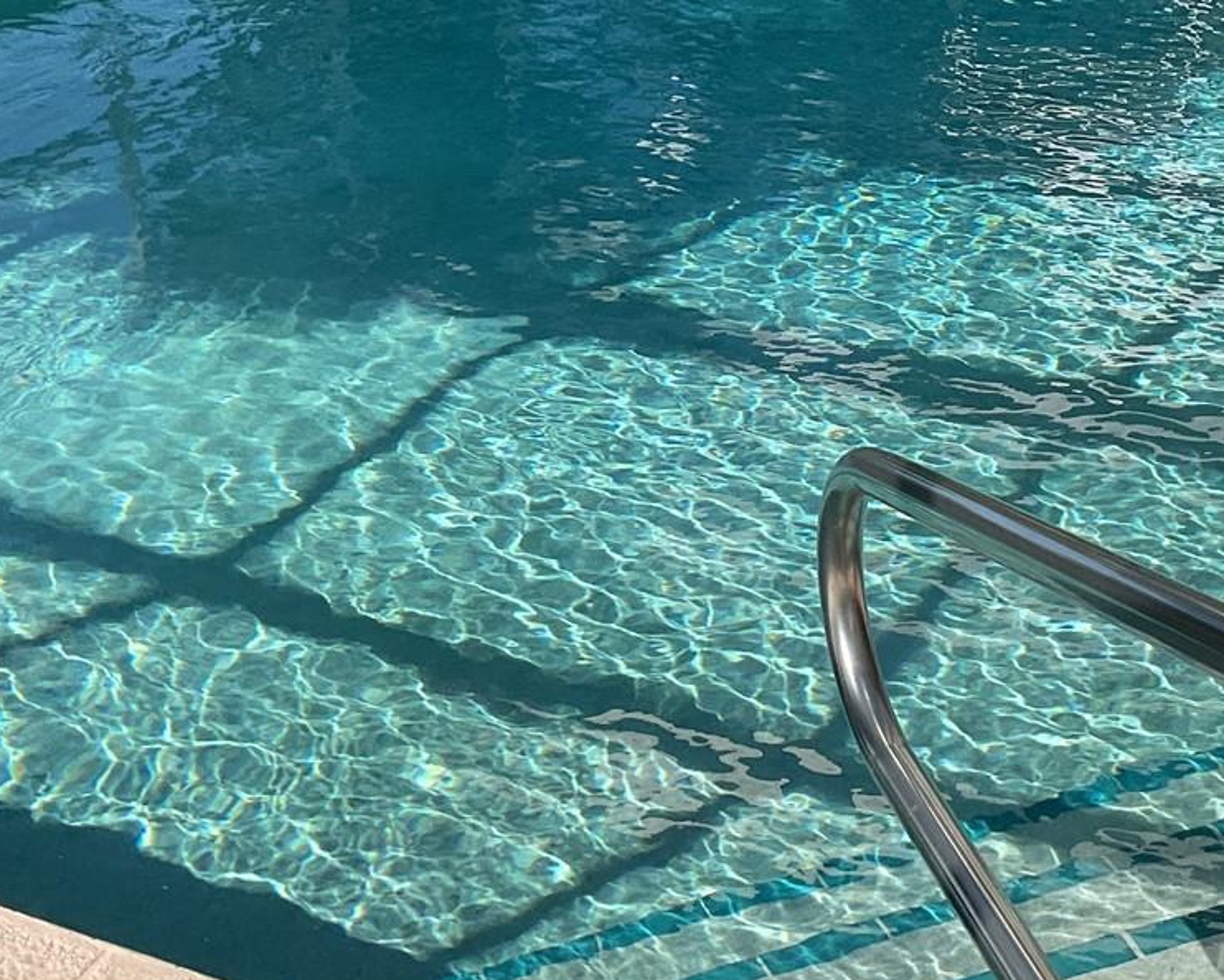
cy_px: 224
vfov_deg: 24.7
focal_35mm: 61
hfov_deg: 30.8
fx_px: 2210
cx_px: 795
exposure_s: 1/1098
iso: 16
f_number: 1.8
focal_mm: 3
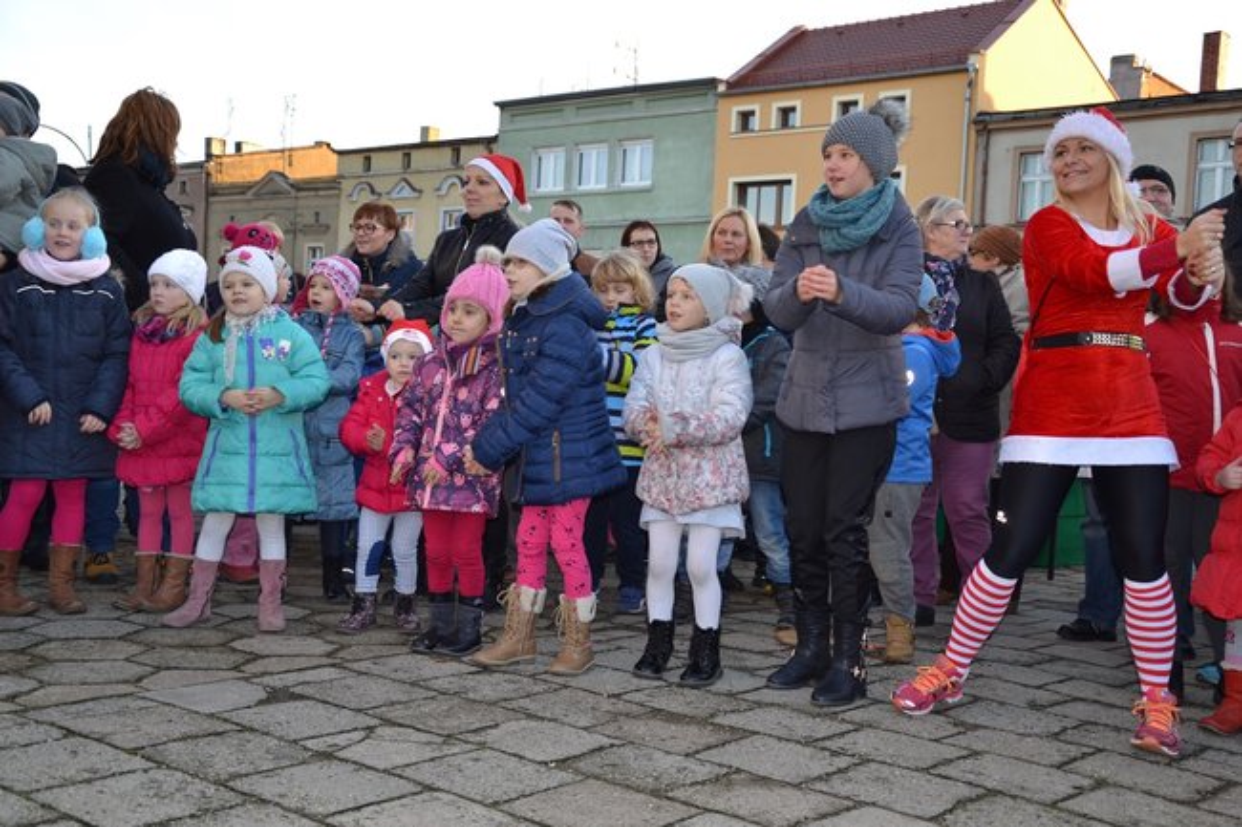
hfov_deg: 46.4
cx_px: 621
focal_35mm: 42
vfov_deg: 31.9
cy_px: 414
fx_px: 1449
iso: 220
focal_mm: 28
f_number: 4
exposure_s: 1/125
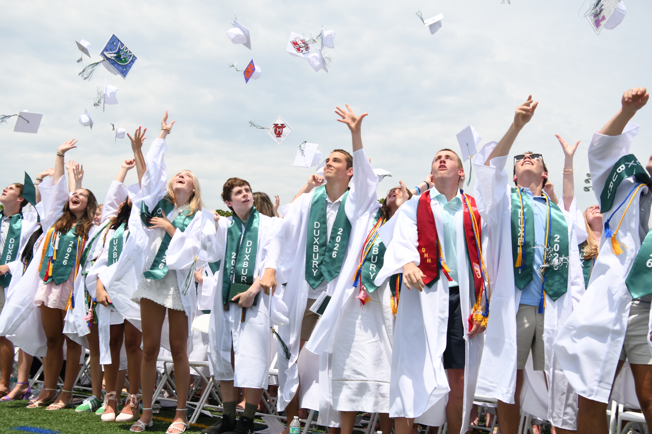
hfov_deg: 48.5
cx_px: 326
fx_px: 724
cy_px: 217
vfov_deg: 33.4
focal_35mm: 40
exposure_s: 1/1000
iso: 100
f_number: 4.5
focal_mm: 27
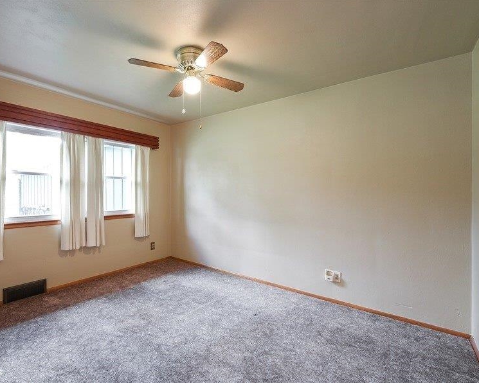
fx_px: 241
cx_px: 213
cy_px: 191
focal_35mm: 17
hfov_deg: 89.3
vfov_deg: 77.0
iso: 200
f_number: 11
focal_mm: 15
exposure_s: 1/1.67
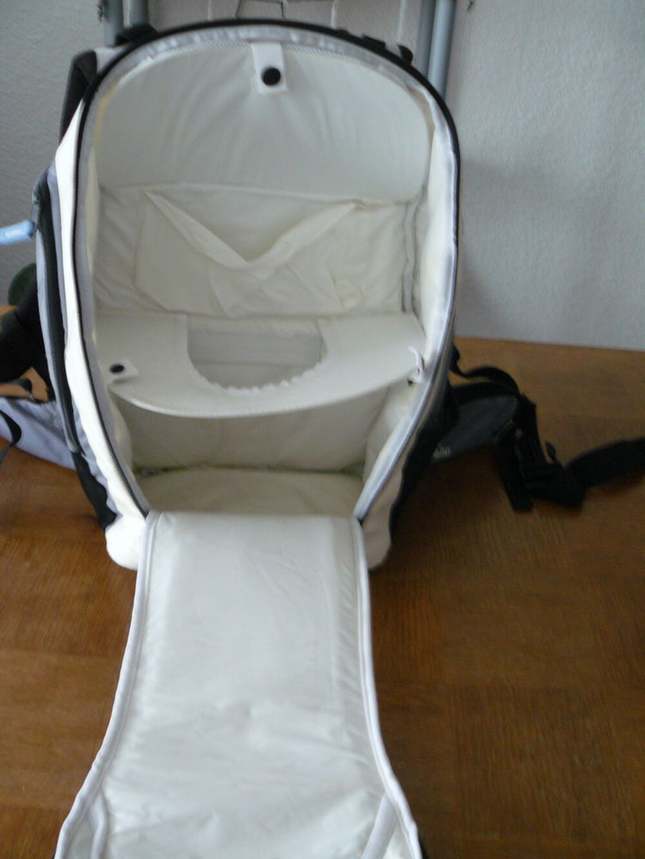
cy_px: 430
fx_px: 894
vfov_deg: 51.4
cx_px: 322
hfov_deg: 39.7
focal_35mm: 36
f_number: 2.8
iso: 200
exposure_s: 1/6
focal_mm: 6
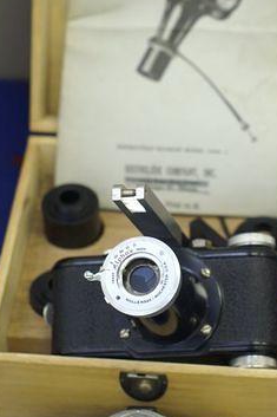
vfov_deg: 15.1
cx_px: 187
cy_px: 180
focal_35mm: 136
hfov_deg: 10.1
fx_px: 1571
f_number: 3.5
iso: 400
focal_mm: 50
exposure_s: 1/60
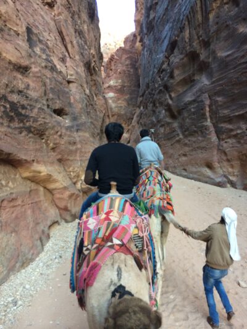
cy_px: 164
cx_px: 124
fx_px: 285
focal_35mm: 30
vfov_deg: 60.0
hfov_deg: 46.8
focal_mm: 4.12
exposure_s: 1/30
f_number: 2.2
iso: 50
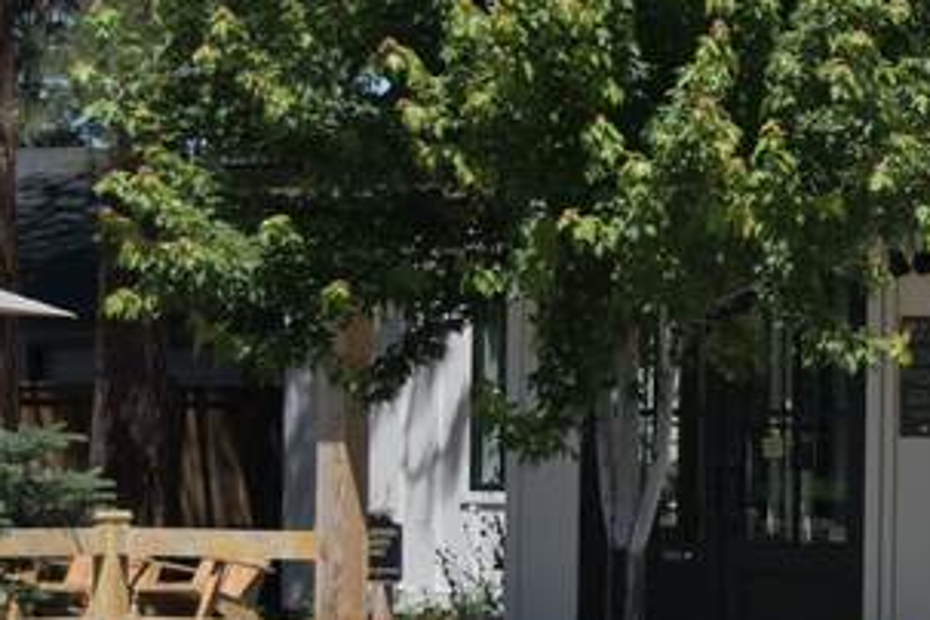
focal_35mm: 186
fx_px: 4805
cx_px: 1590
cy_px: 204
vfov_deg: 7.4
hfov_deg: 10.5
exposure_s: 1/2000
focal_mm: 44
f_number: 4
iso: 200
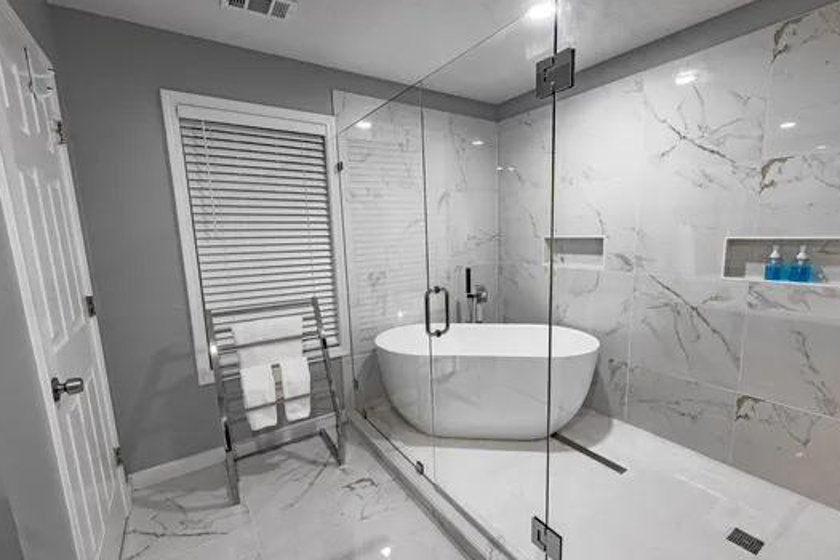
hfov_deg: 96.6
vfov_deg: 73.7
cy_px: 291
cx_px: 448
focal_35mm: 16
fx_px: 373
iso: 400
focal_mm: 14
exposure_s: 1/200
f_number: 4.5
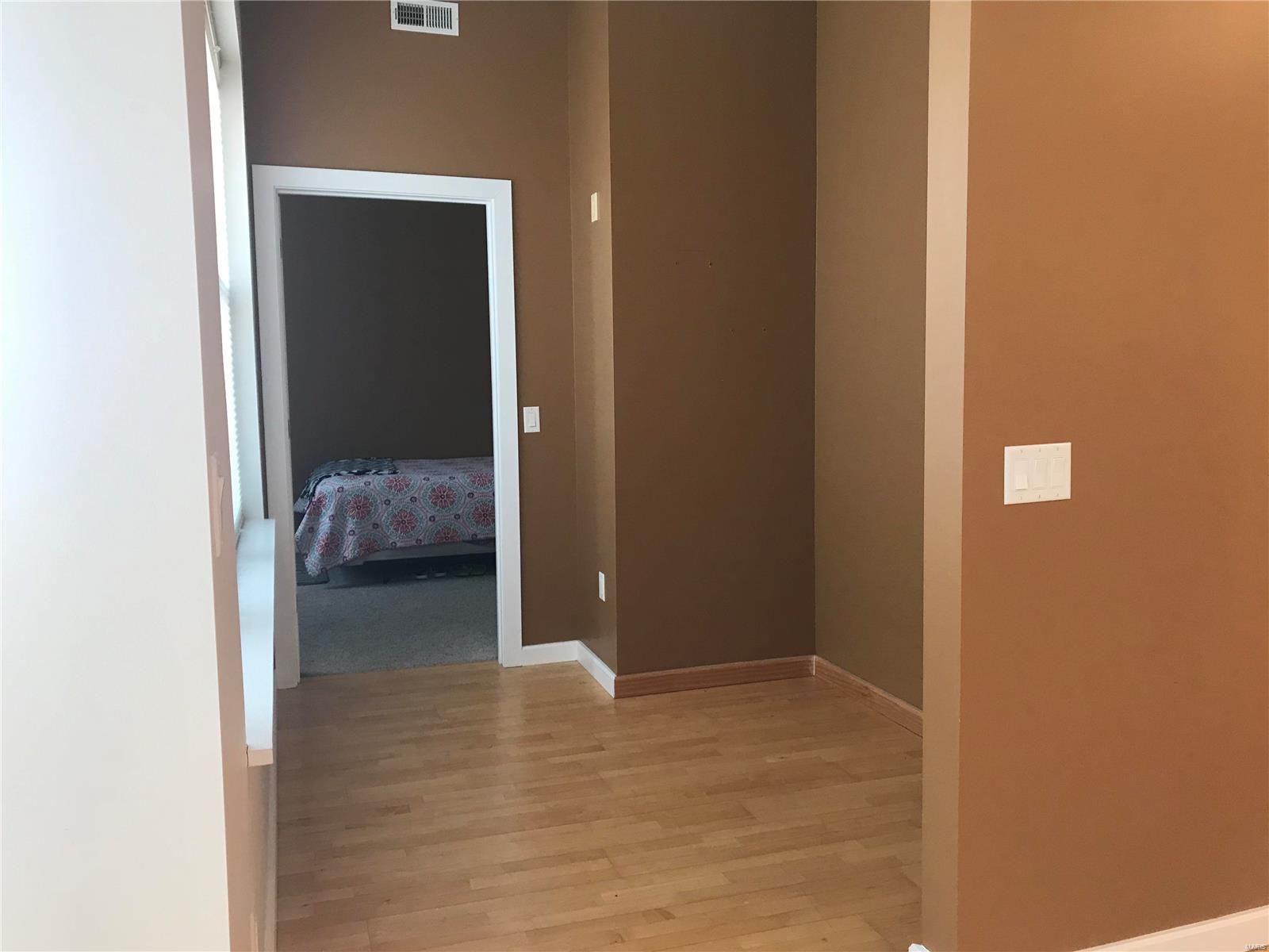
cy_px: 476
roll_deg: +0.2
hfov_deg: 63.4
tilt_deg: -5.4
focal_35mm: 28
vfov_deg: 49.7
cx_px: 634
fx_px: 1026
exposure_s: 1/20
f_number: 1.8
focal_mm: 3.99
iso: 40
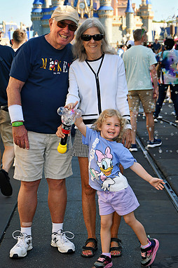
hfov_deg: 14.8
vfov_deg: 22.2
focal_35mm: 92
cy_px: 123
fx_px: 684
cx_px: 94
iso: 100
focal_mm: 52
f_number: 5
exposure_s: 1/200
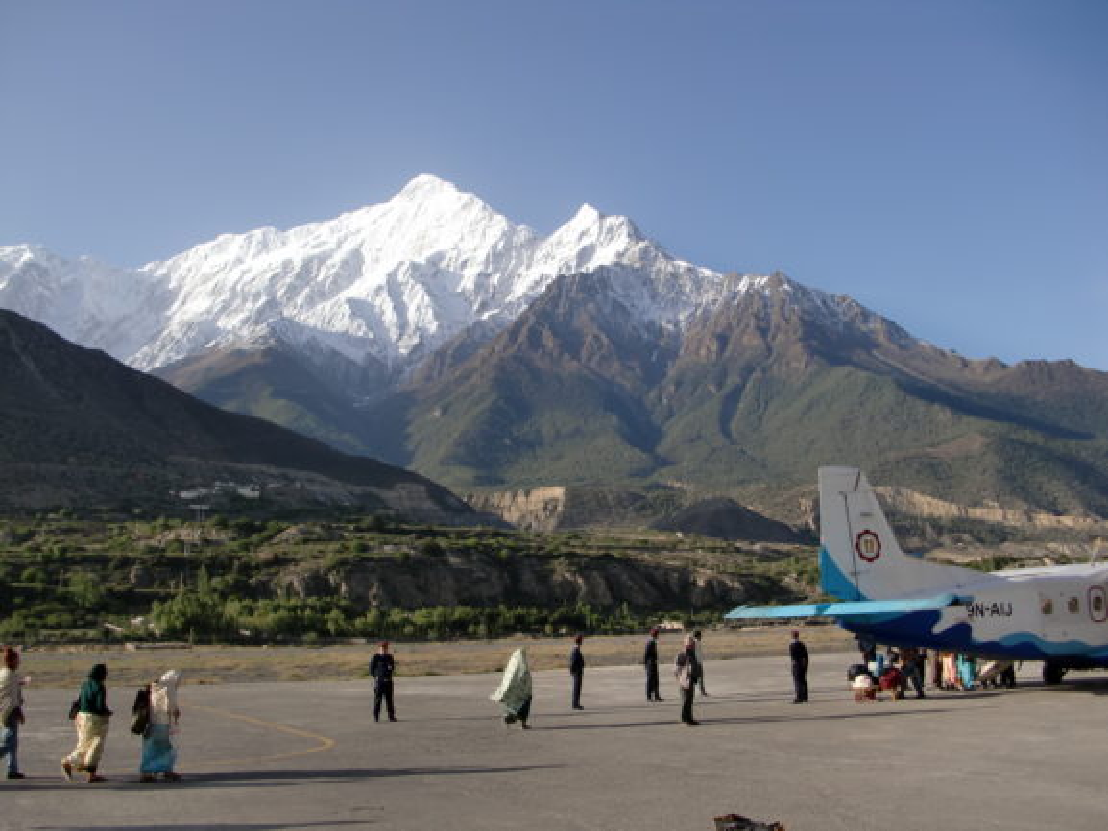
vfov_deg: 39.7
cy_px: 416
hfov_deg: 51.3
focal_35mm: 36
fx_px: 1153
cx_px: 554
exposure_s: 1/800
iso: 64
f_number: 2.8
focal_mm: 6.3
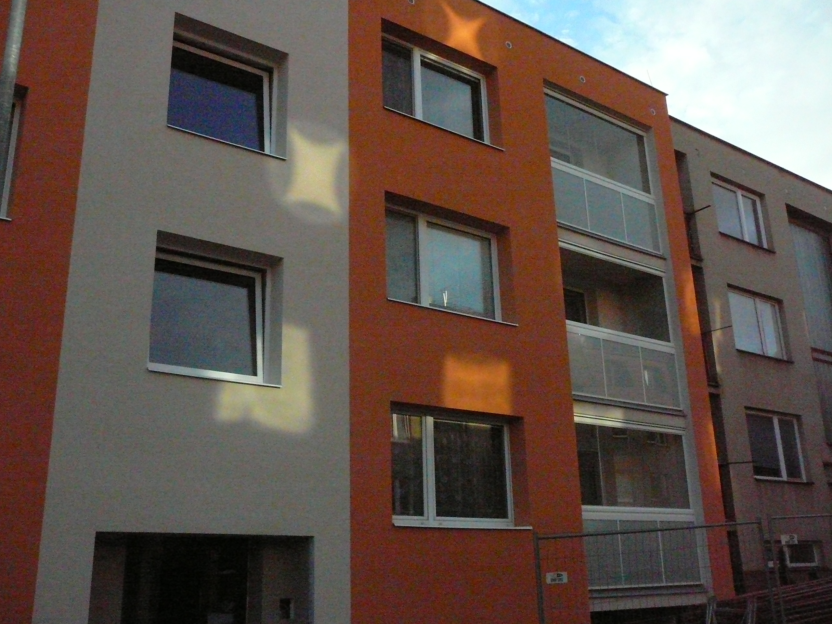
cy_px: 312
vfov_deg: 40.7
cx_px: 416
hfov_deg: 52.6
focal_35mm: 35
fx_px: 841
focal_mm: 5.2
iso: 800
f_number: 5
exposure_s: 1/1600
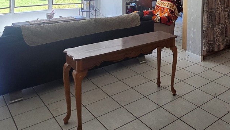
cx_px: 197
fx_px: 220
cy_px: -25
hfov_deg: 50.4
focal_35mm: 36
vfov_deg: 28.6
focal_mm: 2.2
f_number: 2.2
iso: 100
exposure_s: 1/60
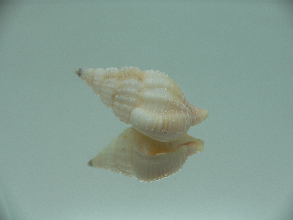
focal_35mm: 35
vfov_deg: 40.7
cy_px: 110
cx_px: 146
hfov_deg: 52.6
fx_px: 296
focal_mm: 4.6
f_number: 2.8
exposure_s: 1/60
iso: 80
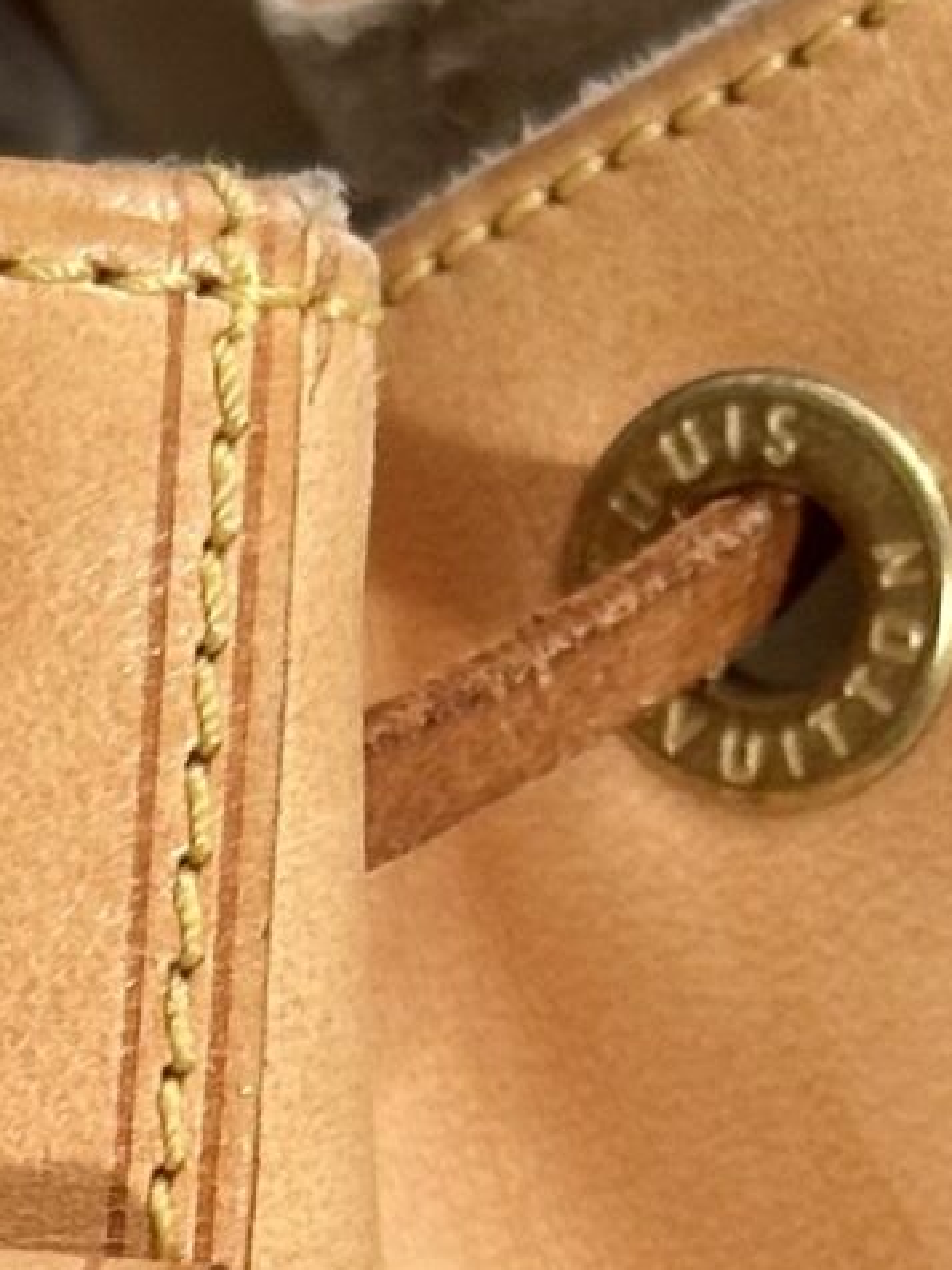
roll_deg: +3.9
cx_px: -11
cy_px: 2924
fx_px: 9461
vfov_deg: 7.3
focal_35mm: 258
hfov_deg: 5.7
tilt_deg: -31.4
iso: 64
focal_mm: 6.86
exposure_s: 1/50
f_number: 1.78
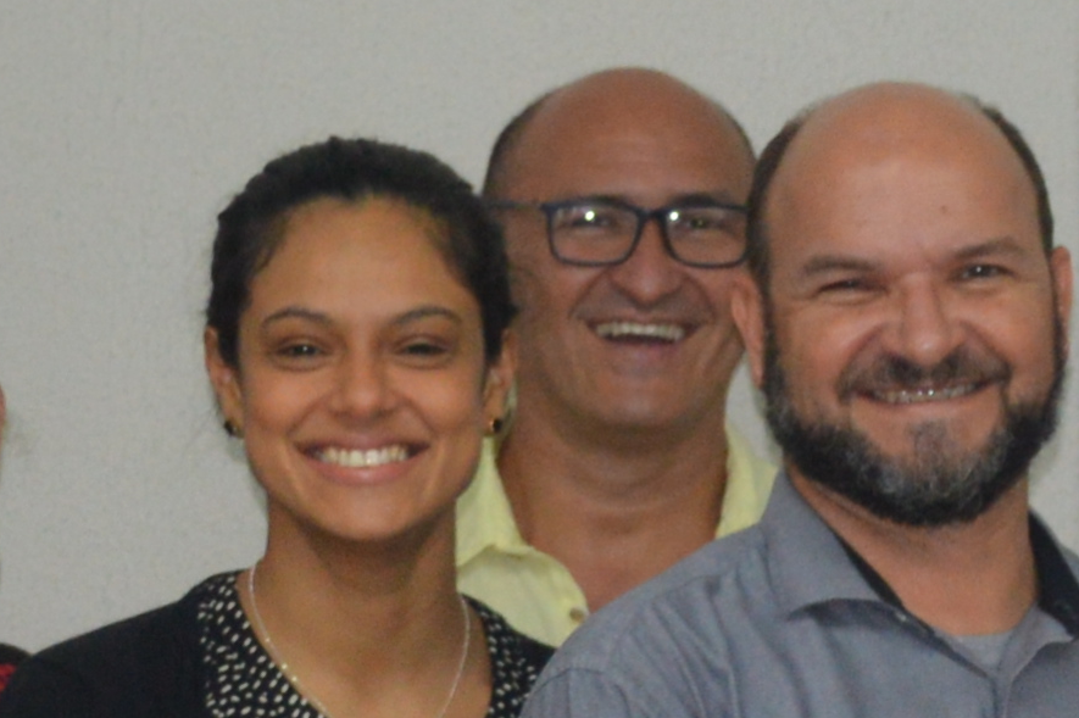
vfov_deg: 5.1
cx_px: 1369
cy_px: 1159
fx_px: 7938
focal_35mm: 265
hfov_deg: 7.7
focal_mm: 26
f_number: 4.2
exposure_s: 1/60
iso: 450
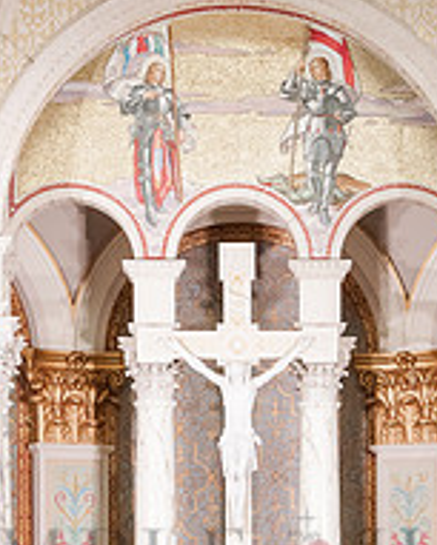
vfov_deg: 6.2
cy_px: 608
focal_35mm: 309
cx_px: 288
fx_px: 4992
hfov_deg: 5.0
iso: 2500
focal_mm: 140
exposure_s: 1/125
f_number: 4.8
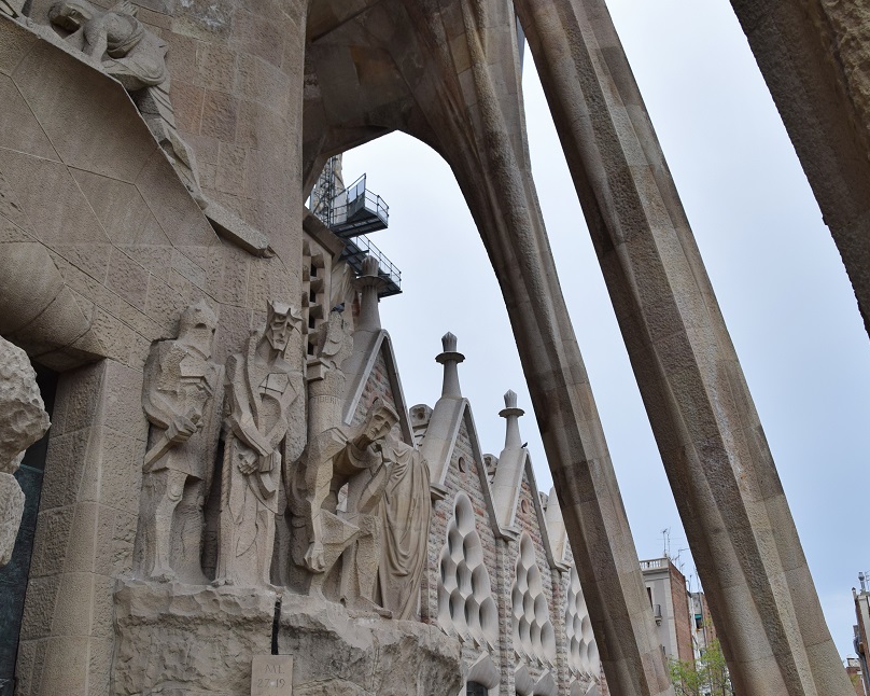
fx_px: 942
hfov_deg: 49.6
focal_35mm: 37
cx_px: 446
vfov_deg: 40.5
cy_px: 358
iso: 400
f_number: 8
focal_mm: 21
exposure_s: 1/250
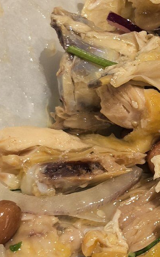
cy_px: 137
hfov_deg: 9.8
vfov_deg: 17.1
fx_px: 852
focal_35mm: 122
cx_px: 348
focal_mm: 6.98
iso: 2000
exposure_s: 1/769
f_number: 2
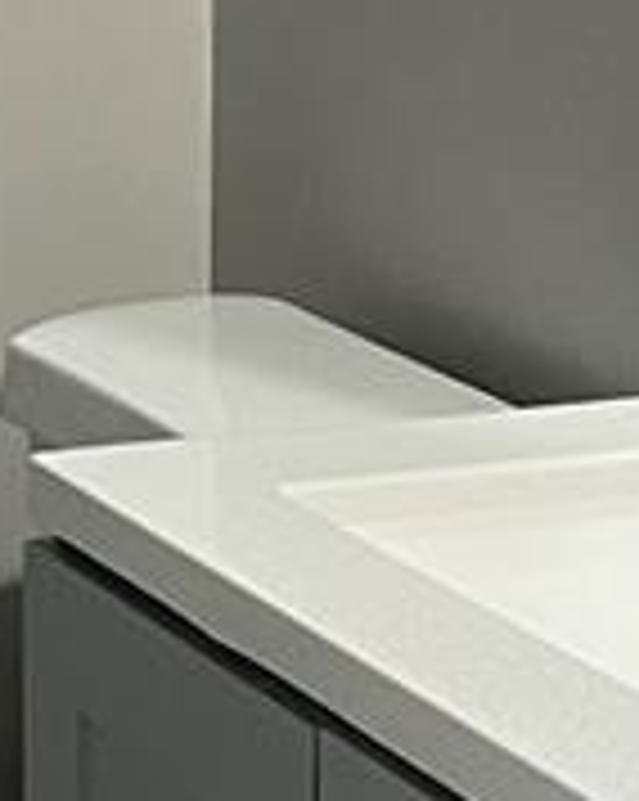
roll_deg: -0.1
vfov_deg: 11.2
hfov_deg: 9.0
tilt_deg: -8.6
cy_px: 63
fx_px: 4049
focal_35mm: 171
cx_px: -22
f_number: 1.6
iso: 320
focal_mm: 5.1
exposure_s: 1/60
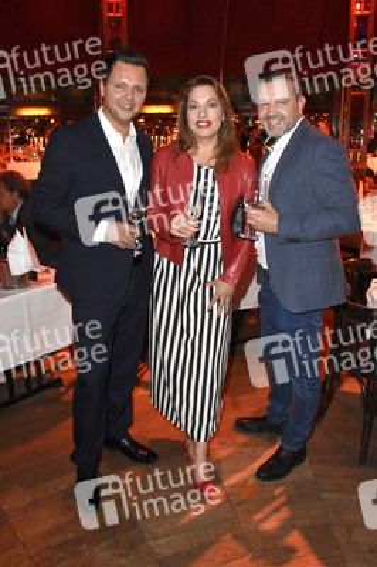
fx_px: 425
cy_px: 284
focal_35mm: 27
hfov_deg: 47.9
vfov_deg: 67.4
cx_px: 188
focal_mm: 18
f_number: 6.3
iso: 5000
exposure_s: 1/60
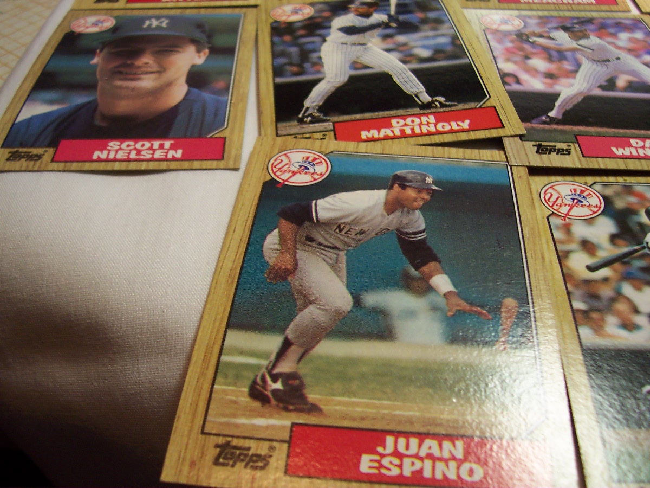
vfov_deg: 38.7
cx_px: 325
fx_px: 695
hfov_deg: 50.1
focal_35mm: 37
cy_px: 244
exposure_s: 1/30
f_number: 2.8
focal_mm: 5.6
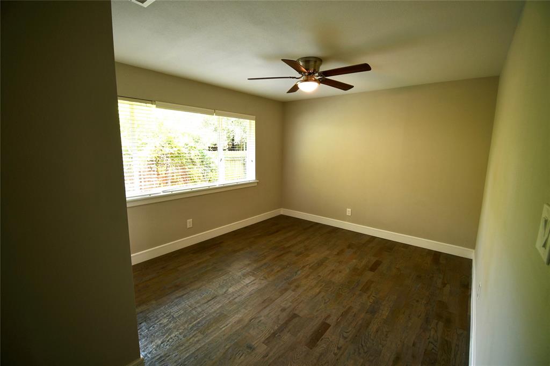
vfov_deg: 77.3
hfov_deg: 100.4
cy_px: 183
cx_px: 275
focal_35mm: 15
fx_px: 229
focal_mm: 10
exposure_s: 1/20
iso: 200
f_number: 4.5
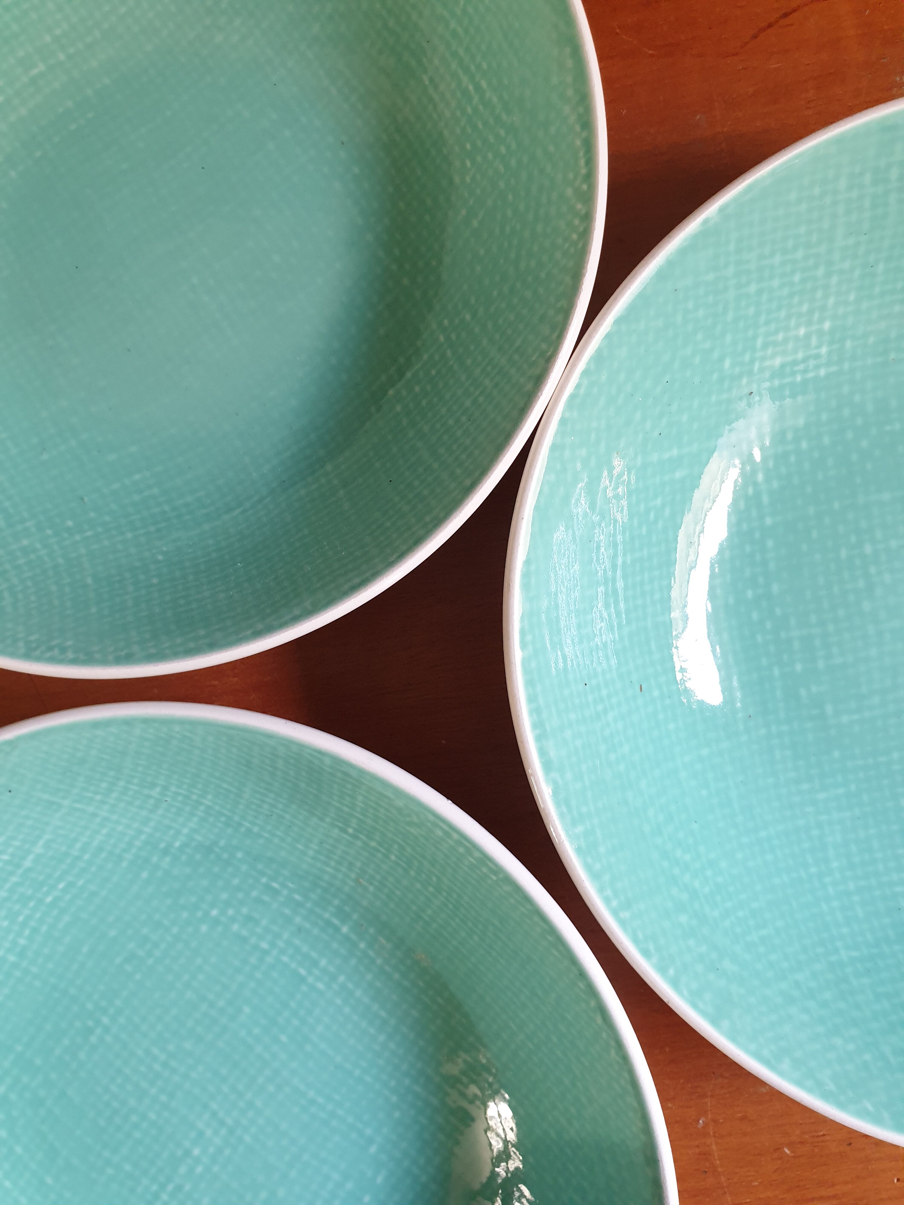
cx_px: 452
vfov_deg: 67.3
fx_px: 905
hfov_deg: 53.1
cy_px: 602
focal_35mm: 26
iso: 250
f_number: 2.4
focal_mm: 4.3
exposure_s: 1/31
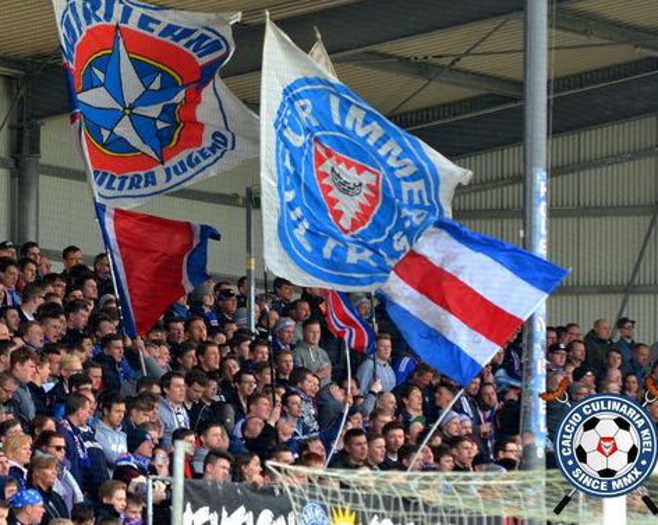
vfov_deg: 6.7
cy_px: 262
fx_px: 4468
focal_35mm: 230
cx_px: 303
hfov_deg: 8.4
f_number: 4
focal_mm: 135
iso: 640
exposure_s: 1/1000
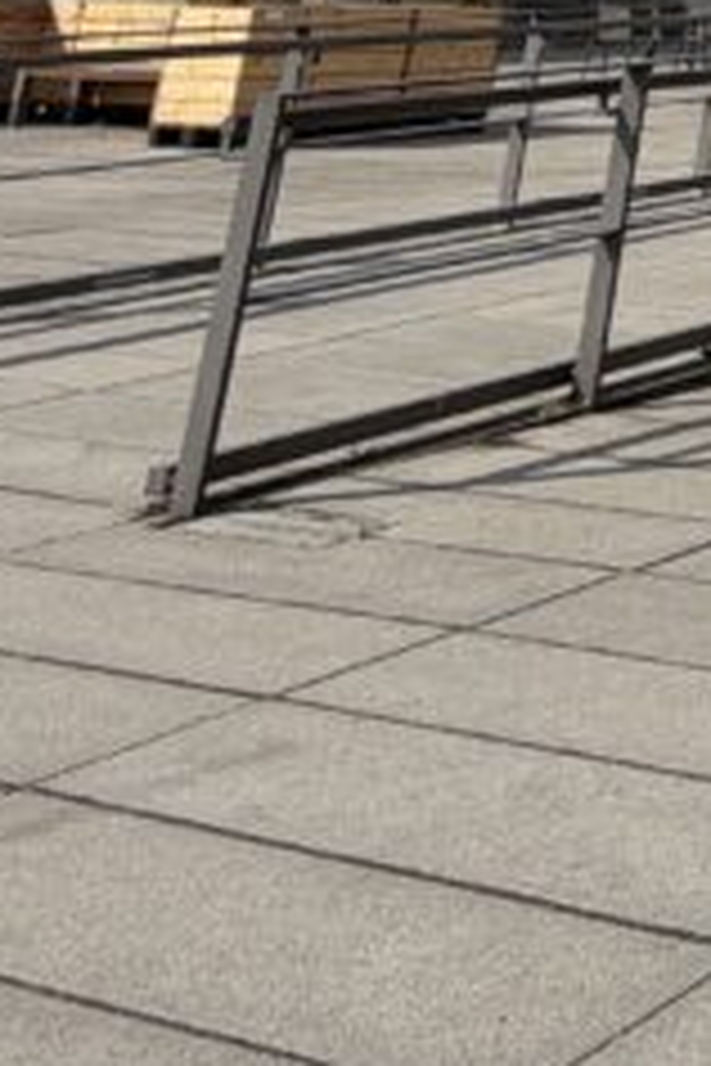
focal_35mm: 63
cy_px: -531
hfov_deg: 15.0
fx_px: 1866
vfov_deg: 24.7
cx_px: 1624
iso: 20
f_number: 2.2
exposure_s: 1/1050
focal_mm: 2.22
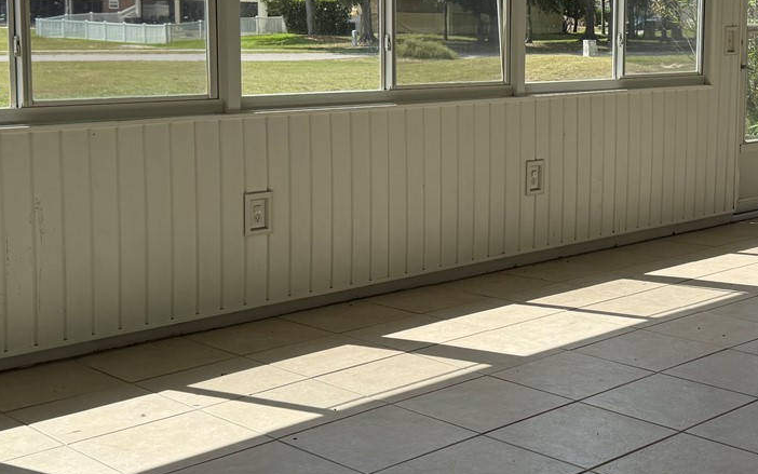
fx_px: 1198
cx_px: 567
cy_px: 141
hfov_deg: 34.4
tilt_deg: -5.2
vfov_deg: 22.2
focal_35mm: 58
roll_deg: -0.4
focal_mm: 6.76
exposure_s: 1/4167
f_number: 1.78
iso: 100
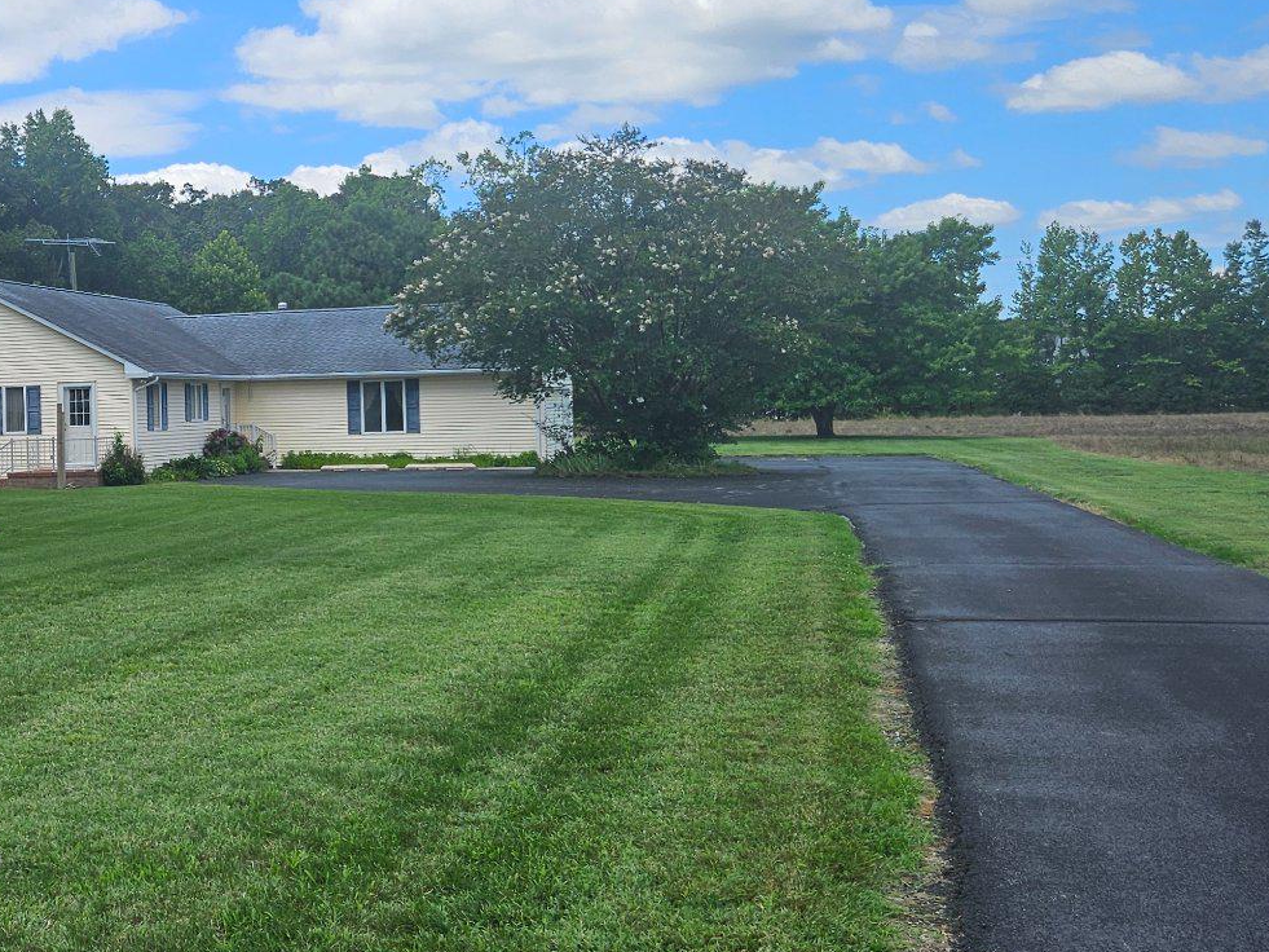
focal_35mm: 48
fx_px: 1760
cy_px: 358
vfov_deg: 30.2
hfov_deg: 37.3
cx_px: 150
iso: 25
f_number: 1.8
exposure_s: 1/1834
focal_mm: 5.4
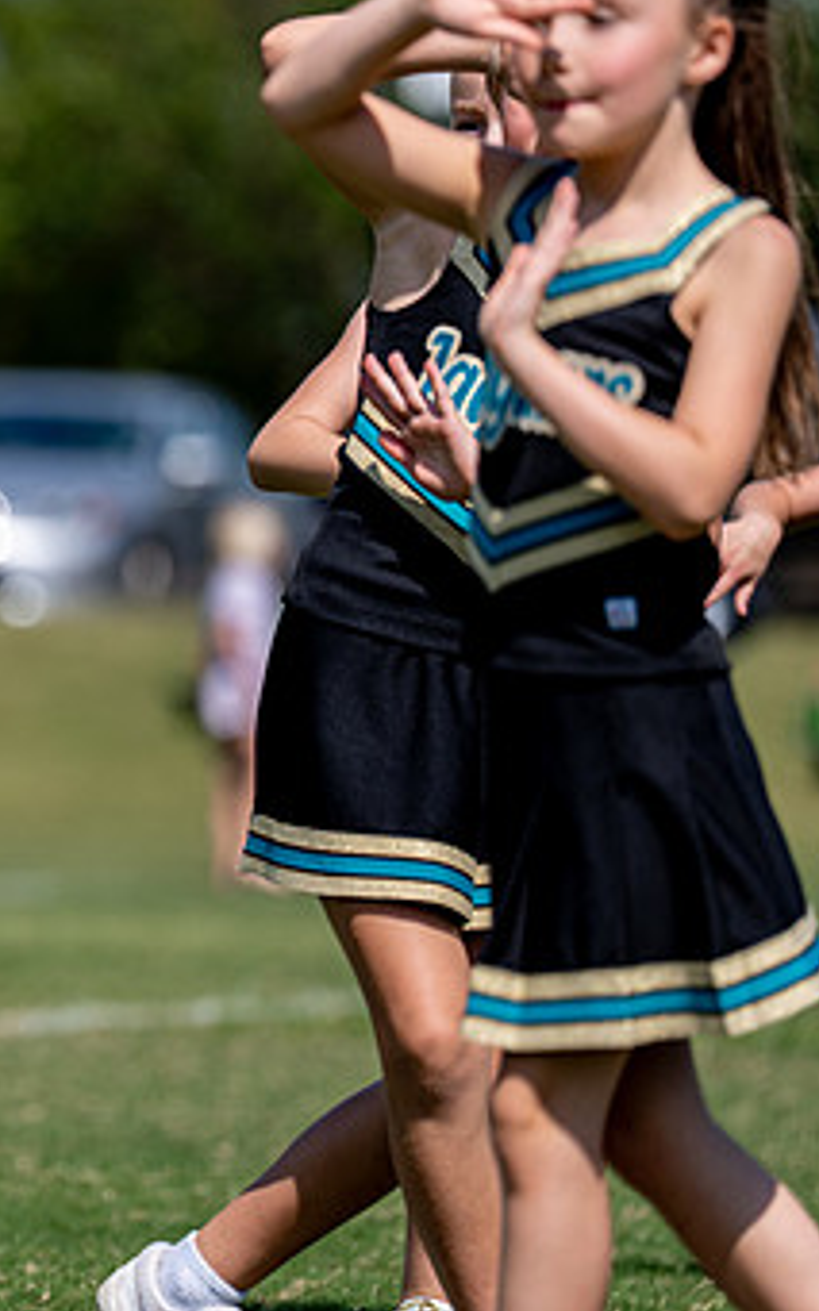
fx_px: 12898
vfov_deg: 5.8
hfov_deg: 3.6
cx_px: -238
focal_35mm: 361
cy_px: 509
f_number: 2.8
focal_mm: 170
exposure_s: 1/2500
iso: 100
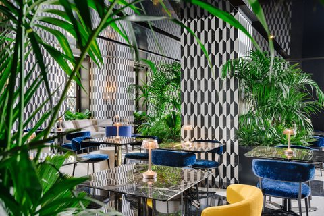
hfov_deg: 61.9
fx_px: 270
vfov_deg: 43.6
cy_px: 108
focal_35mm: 30
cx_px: 162
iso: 80
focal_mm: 30
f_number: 6.3
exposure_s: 1/10
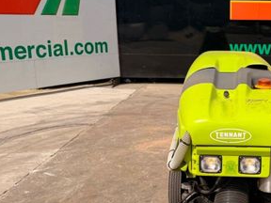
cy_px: 117
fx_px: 391
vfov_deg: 29.1
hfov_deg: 36.3
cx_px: 234
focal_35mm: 50
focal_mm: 6.76
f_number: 1.78
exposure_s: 1/9091
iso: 80
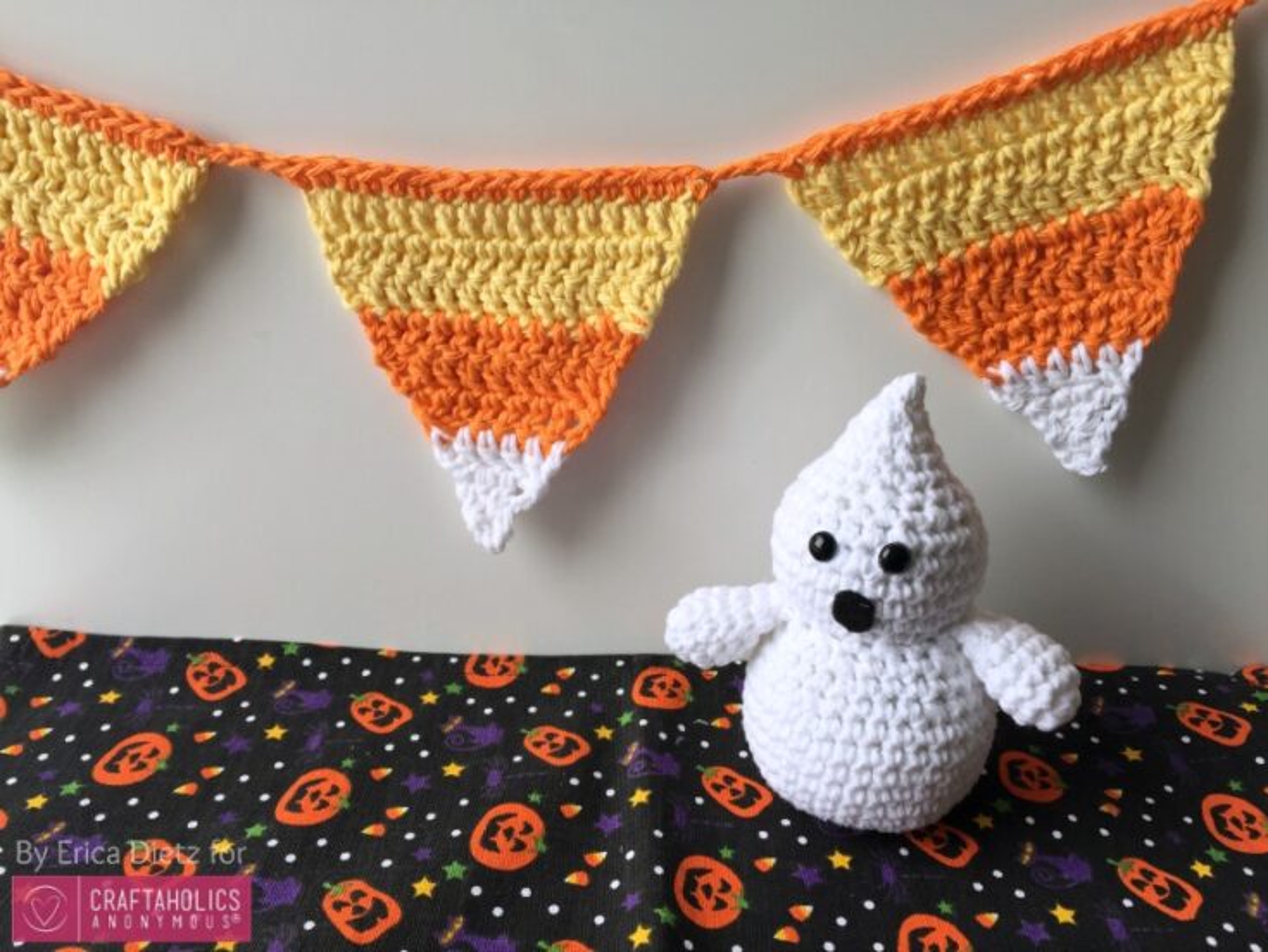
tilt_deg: -25.9
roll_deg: -2.5
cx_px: 634
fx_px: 1063
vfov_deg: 48.3
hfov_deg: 61.6
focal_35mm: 29
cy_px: 476
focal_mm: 4.15
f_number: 2.2
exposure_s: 1/215
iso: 32
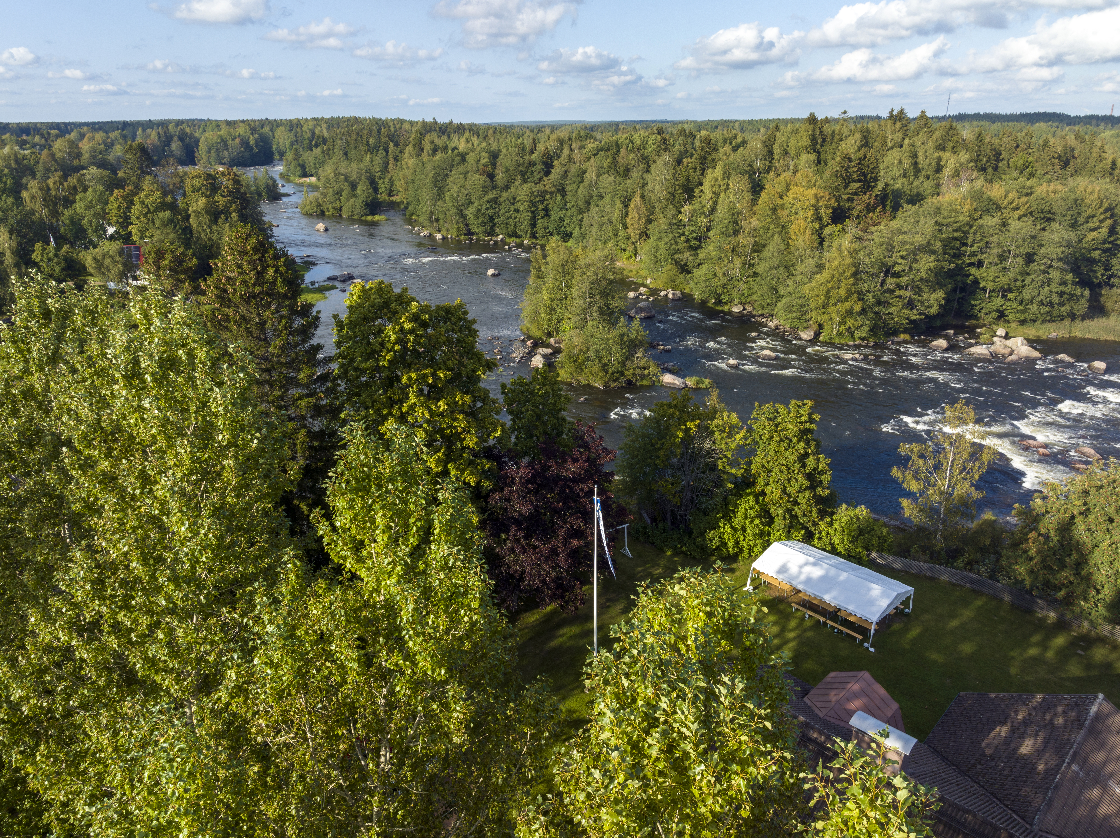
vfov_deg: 56.8
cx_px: 560
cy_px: 419
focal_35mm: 24
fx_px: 776
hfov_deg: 71.6
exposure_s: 1/160
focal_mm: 12.29
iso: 100
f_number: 7.1
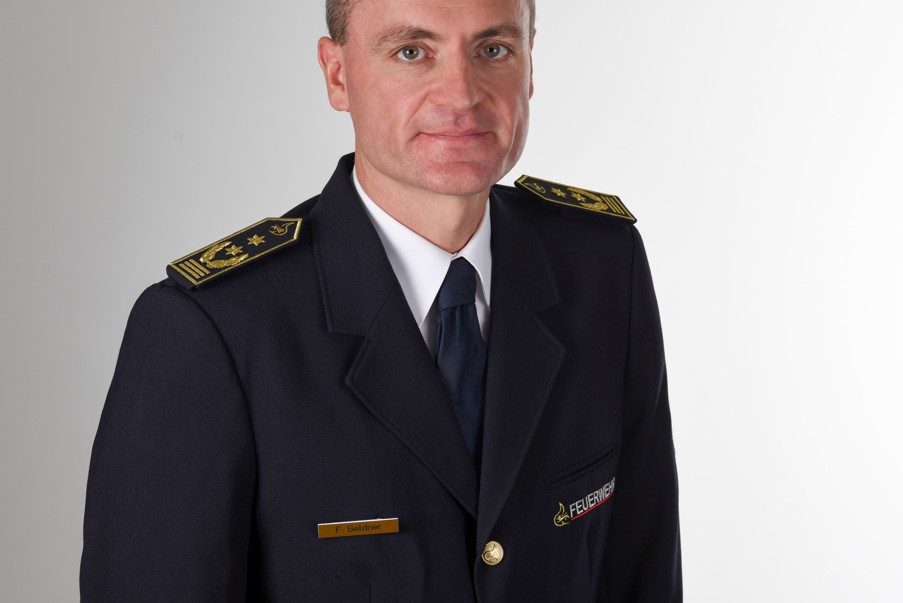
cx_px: 435
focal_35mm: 115
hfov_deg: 17.8
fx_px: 2885
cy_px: 202
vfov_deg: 11.9
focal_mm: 85
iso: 100
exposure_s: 1/80
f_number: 8
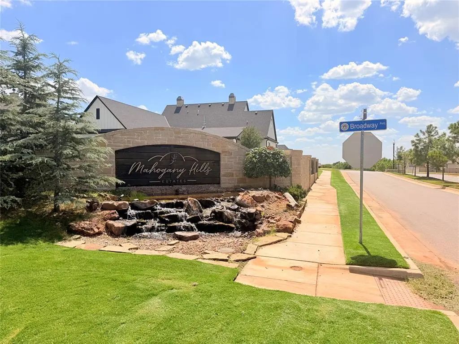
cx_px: 230
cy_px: 172
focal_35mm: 24
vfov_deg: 56.8
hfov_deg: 71.6
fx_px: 318
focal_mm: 6.76
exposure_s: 1/8130
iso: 80
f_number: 1.78
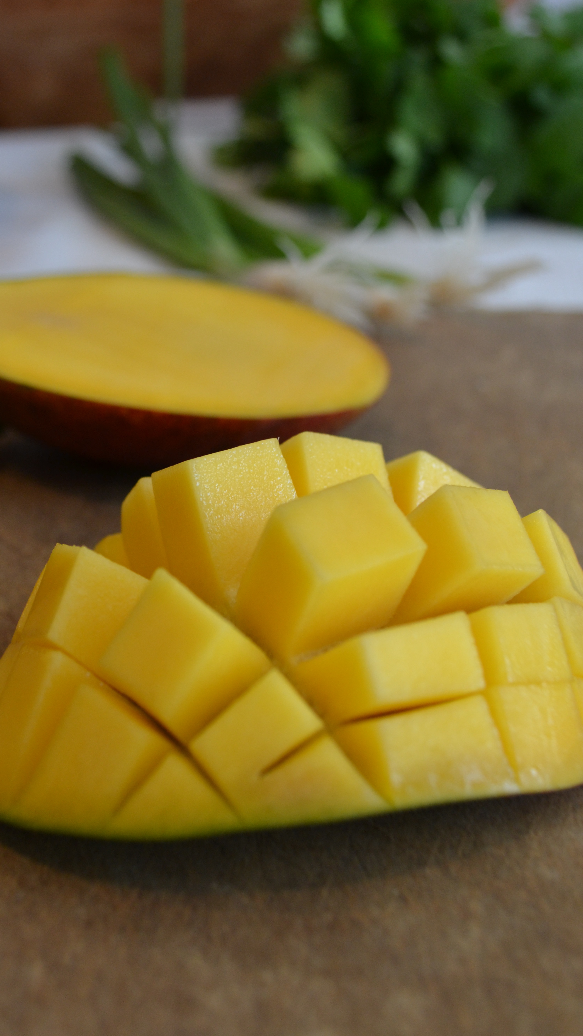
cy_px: 435
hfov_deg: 23.5
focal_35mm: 51
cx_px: 234
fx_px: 1401
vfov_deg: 40.5
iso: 400
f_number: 4
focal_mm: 24
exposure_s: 1/60
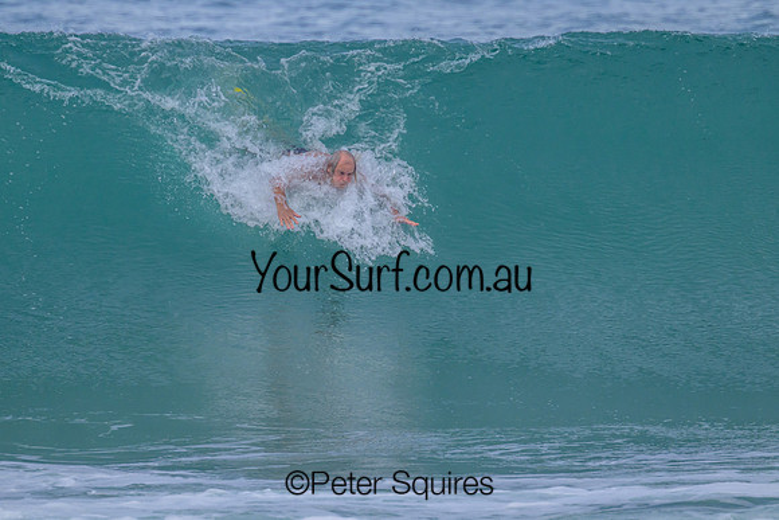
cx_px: 334
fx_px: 20678
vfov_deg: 1.4
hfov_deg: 2.2
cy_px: 216
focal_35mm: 955
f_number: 11
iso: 1100
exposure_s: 1/2000
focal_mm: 800
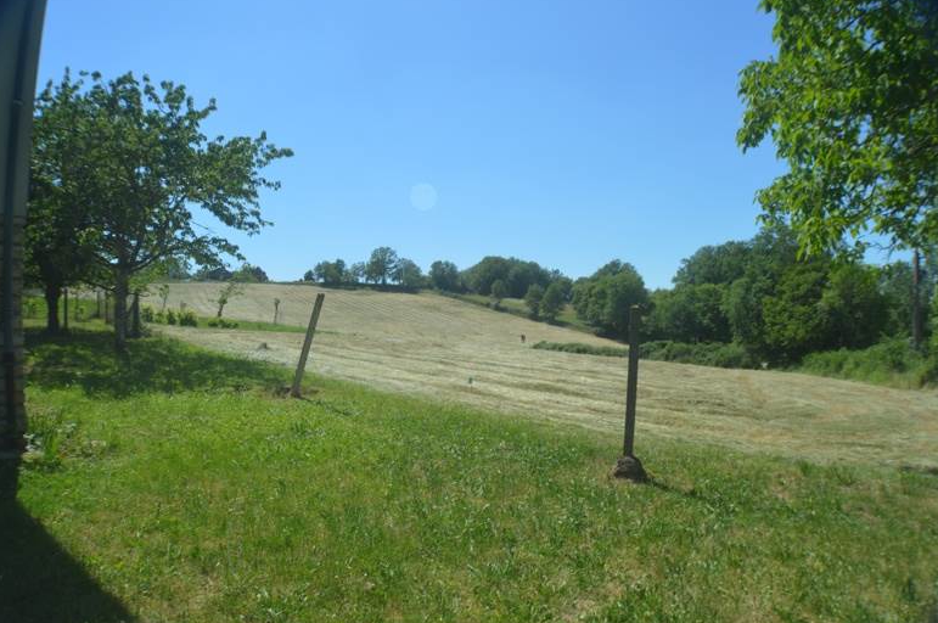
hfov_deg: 65.5
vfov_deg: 46.3
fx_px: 729
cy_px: 315
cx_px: 481
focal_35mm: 28
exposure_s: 1/250
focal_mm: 18
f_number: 8
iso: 100
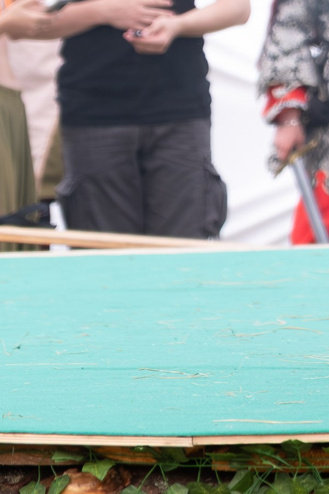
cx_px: 749
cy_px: -424
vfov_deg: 5.4
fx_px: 5181
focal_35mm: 378
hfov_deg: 3.6
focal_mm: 55
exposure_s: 1/800
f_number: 3.6
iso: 320
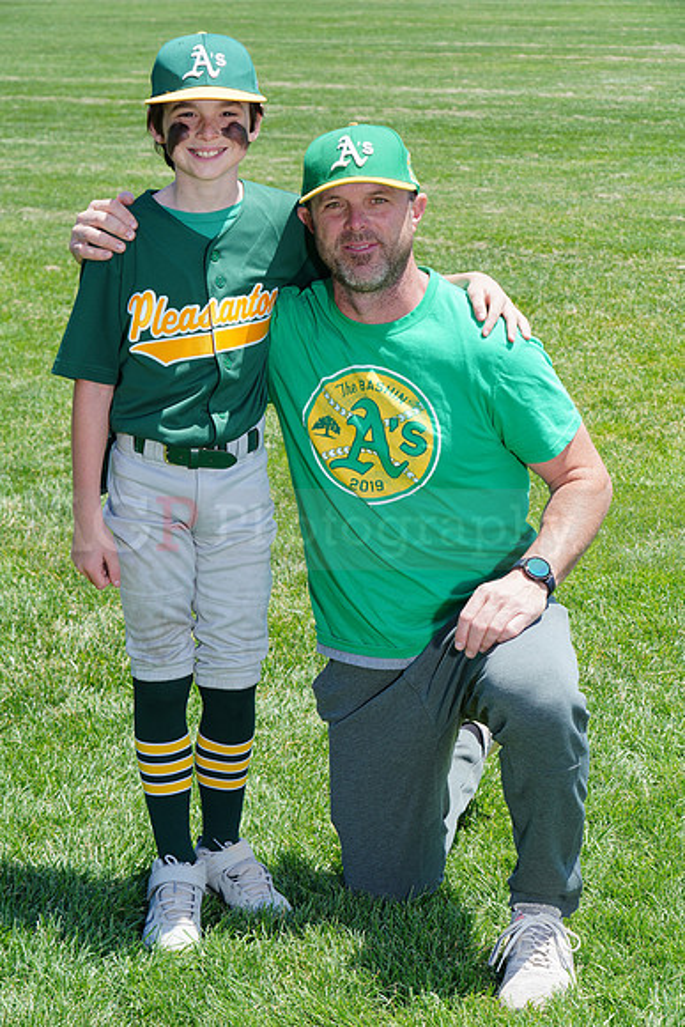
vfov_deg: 21.7
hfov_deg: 14.6
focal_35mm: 94
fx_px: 2681
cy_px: 514
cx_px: 342
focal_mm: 94
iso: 200
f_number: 10
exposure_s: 1/200
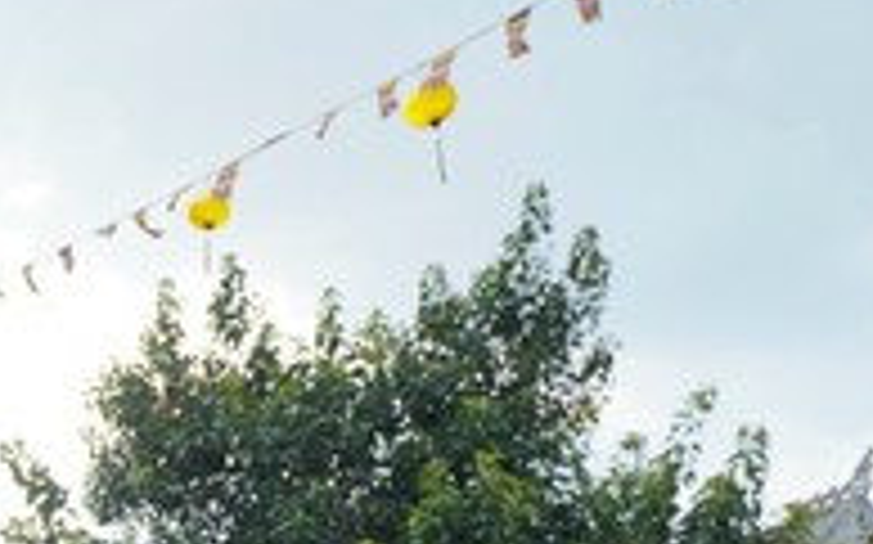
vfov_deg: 13.1
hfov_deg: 19.7
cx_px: -441
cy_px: 935
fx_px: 2164
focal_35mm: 91
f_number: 4
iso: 250
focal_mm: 18
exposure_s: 1/60.2
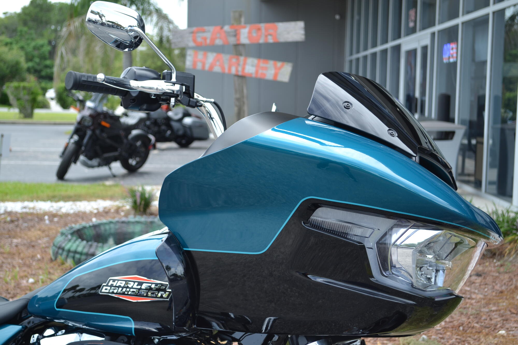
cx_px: 259
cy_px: 172
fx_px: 863
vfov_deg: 22.6
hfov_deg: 33.4
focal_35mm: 60
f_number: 5.6
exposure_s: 1/160
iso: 100
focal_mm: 40
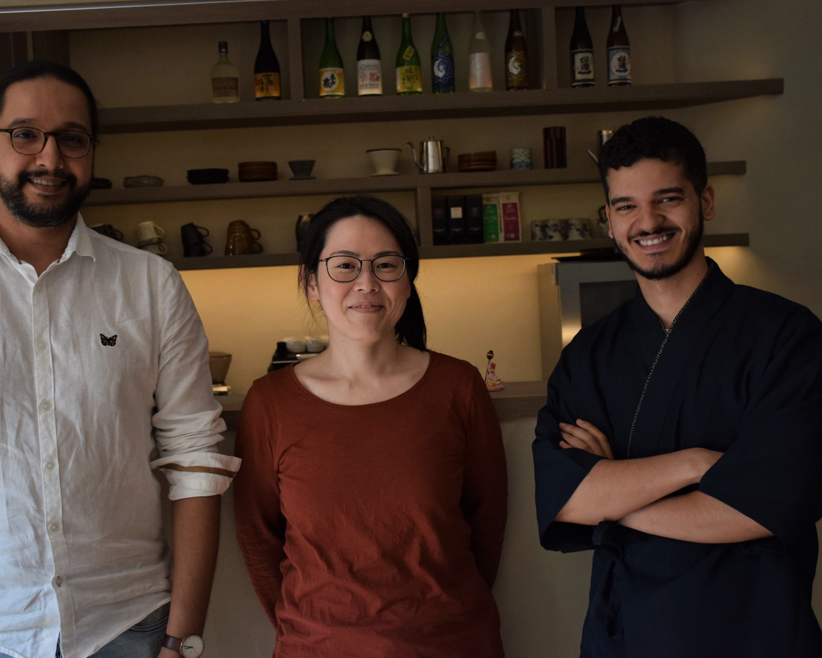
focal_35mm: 40
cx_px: 346
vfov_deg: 37.7
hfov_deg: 46.1
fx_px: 963
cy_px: 334
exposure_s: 1/500
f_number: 3.8
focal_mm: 23
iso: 900
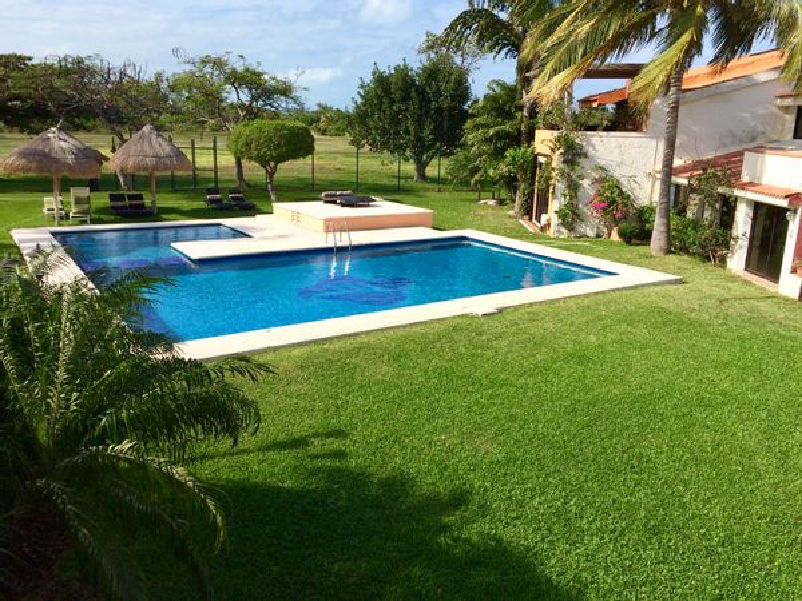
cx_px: 401
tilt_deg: -16.1
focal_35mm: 29
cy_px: 300
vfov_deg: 48.2
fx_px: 672
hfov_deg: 61.7
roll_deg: -0.4
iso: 32
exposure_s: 1/2160
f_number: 2.2
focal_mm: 4.15
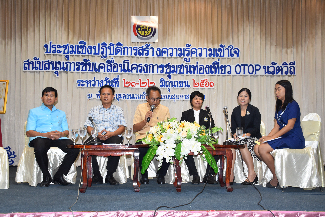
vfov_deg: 33.0
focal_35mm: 40
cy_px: 108
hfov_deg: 47.9
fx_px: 366
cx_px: 162
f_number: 4.5
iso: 800
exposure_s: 1/80
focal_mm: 27
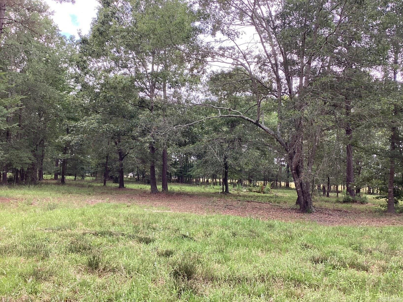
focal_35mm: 31
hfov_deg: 58.4
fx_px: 361
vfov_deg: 45.4
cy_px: 151
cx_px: 202
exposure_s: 1/120
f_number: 2.4
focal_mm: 3.3
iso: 25
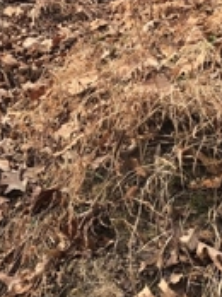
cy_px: 114
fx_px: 737
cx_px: 114
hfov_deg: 17.1
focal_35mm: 86
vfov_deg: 22.7
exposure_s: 1/345
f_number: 1.8
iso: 20
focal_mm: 3.99
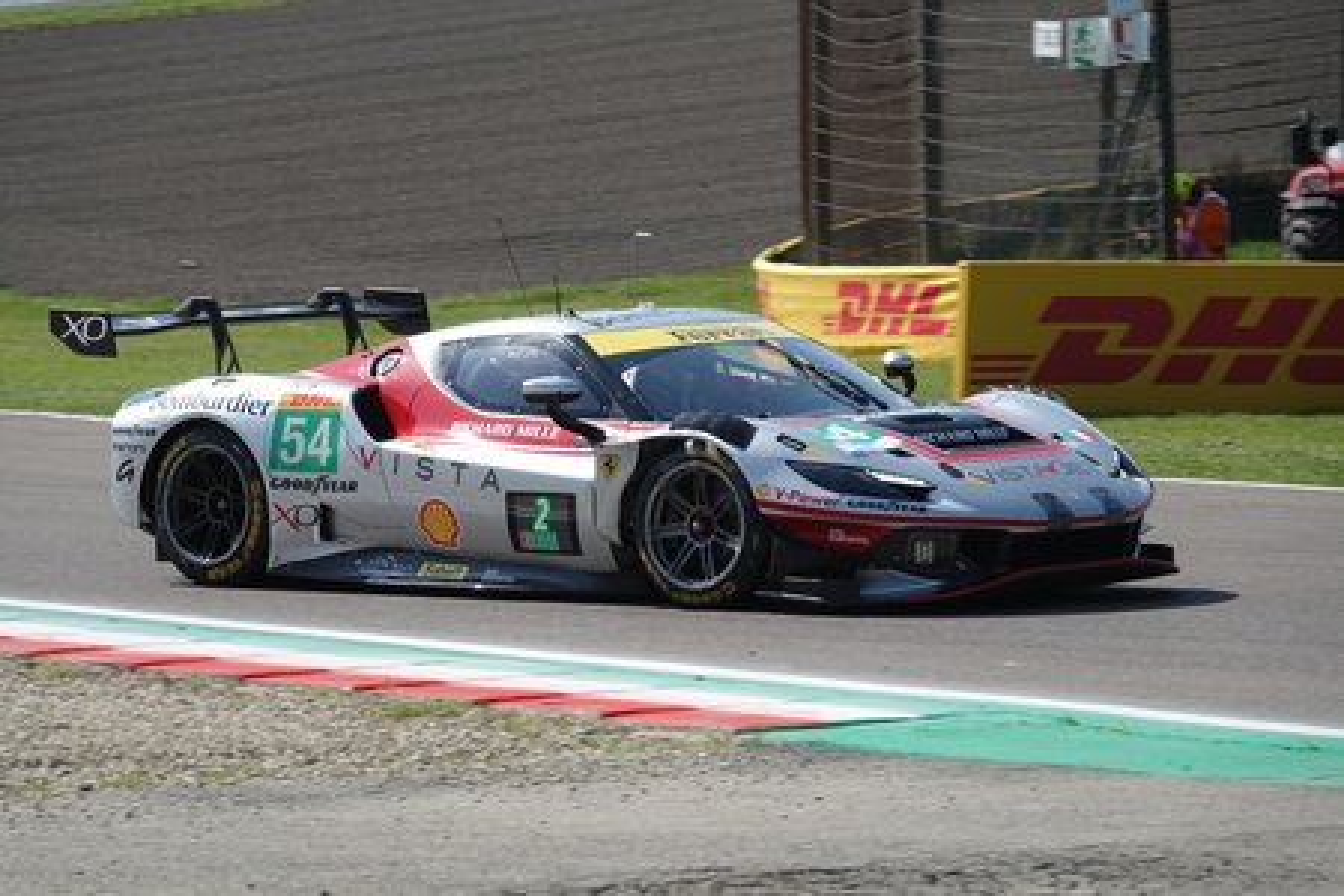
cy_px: 448
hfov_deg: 9.6
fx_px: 7989
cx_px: 672
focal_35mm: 214
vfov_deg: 6.4
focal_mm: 78.39
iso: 125
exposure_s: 1/1000
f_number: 4.5
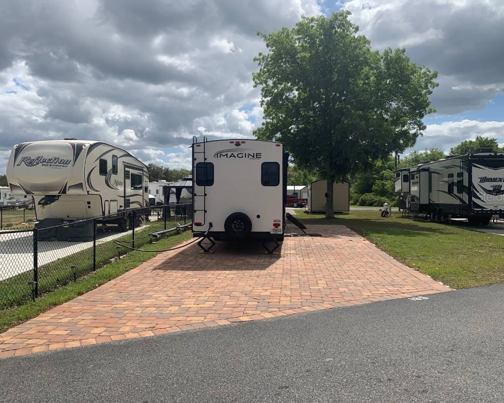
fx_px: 418
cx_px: 250
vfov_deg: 51.5
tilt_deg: +0.7
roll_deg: +0.2
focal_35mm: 28
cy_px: 196
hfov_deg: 62.2
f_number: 1.8
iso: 25
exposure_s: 1/3788
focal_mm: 4.25
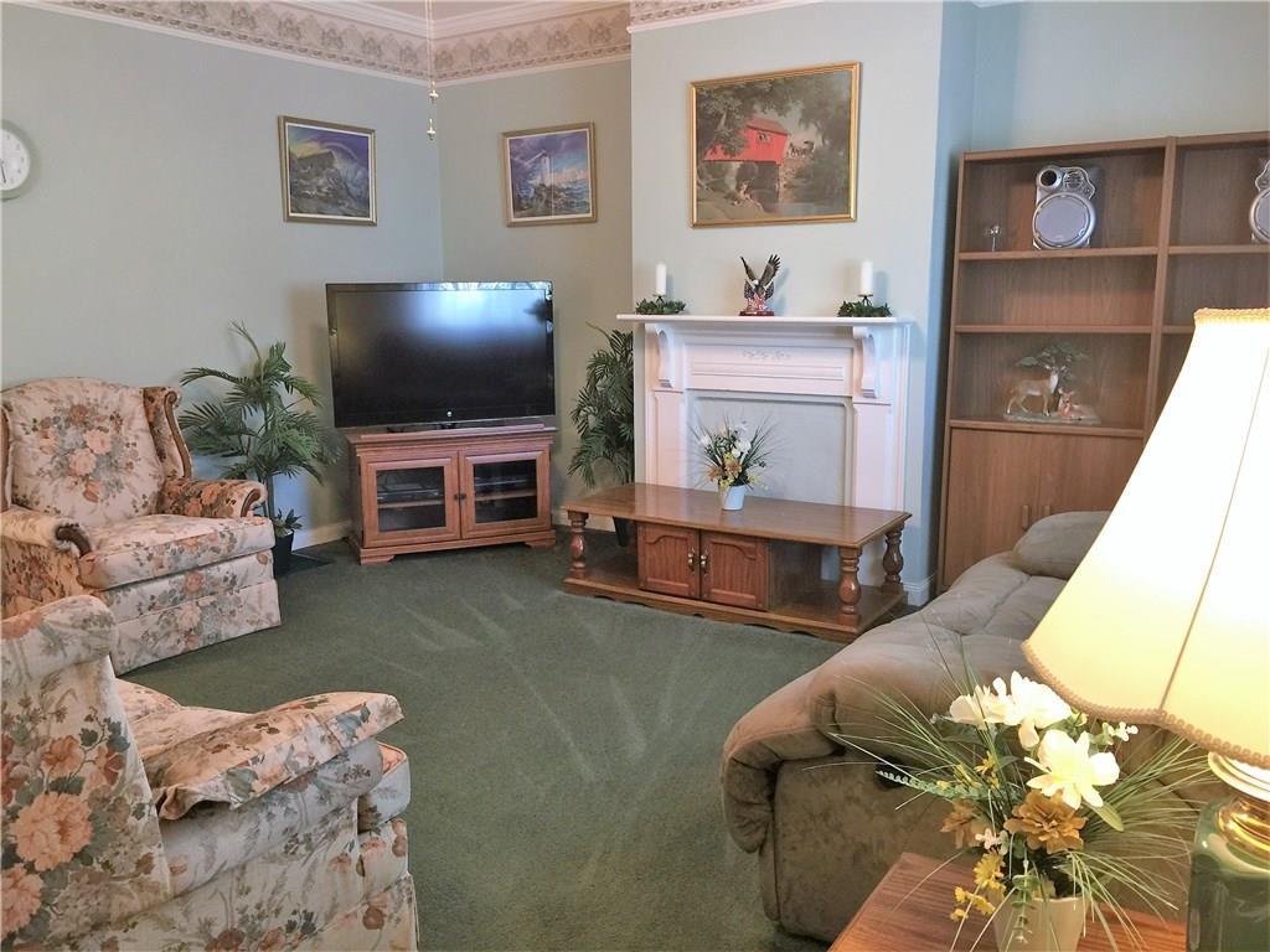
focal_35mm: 29
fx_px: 1064
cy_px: 476
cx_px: 635
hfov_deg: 61.7
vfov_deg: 48.2
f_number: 2.2
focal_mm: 4.15
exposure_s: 1/15
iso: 100
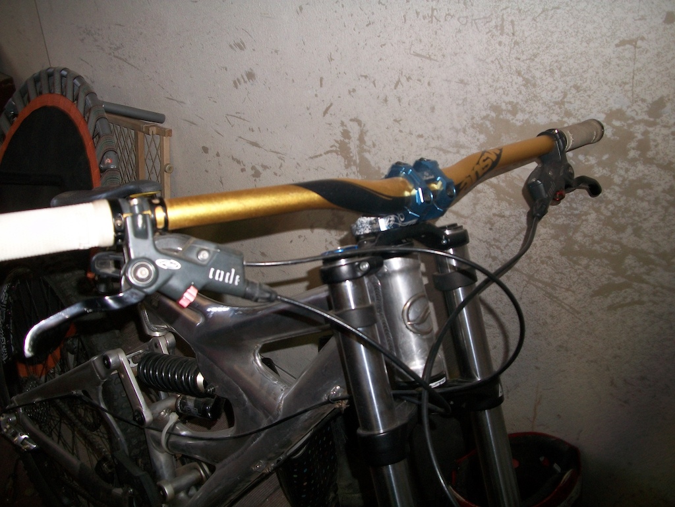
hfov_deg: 56.8
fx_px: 624
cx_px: 338
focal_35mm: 32
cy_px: 254
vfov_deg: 44.2
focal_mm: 5.7
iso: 80
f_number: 2.9
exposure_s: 1/30
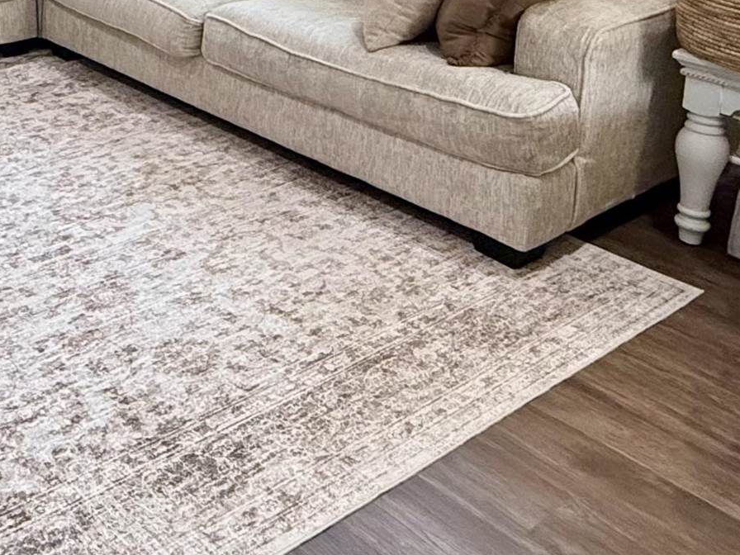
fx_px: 1026
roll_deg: +0.9
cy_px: -84
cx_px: 37
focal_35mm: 48
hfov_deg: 36.5
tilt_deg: -10.2
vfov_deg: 27.2
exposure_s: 1/120
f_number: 2.2
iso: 500
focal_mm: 2.22
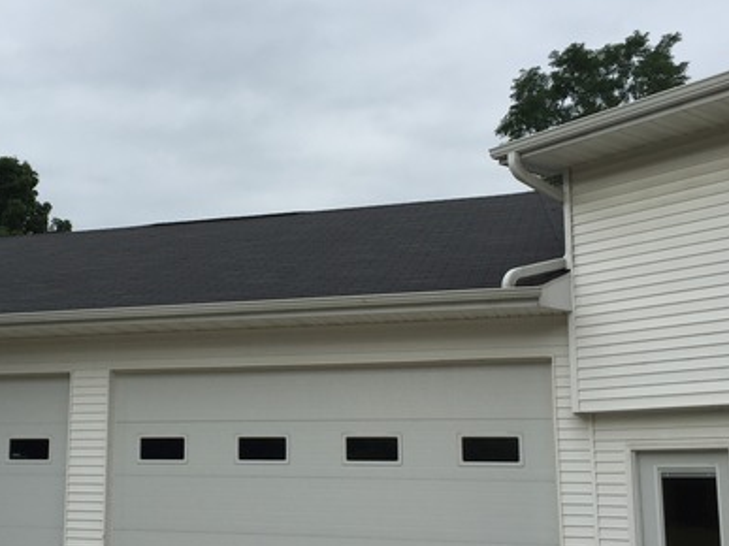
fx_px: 1011
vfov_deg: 30.2
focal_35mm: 48
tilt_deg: +8.7
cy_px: 314
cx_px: 205
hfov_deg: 38.9
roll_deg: -2.4
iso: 32
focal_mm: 4.15
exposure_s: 1/1130
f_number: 2.2
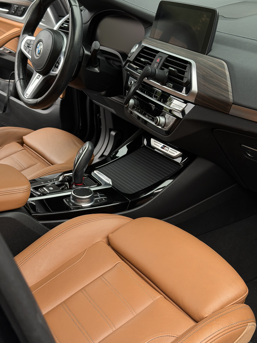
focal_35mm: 48
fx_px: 475
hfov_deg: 30.3
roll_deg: -0.6
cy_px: 172
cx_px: 128
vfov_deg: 39.7
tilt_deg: -27.2
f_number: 1.78
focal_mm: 6.76
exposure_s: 1/62
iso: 100
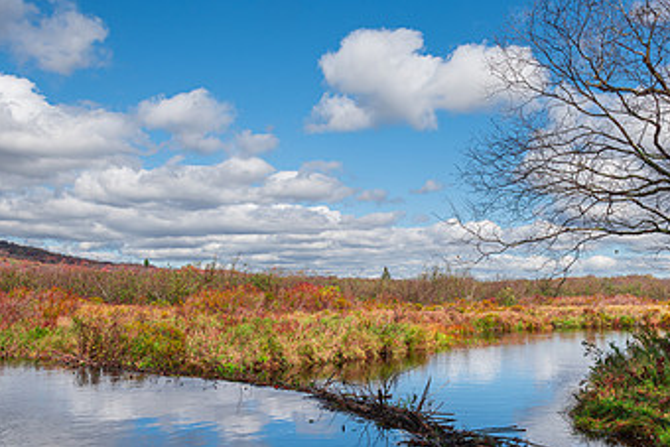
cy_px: 253
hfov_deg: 46.9
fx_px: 763
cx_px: 426
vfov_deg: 32.6
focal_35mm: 41
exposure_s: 1/100
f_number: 13
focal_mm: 24
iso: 100
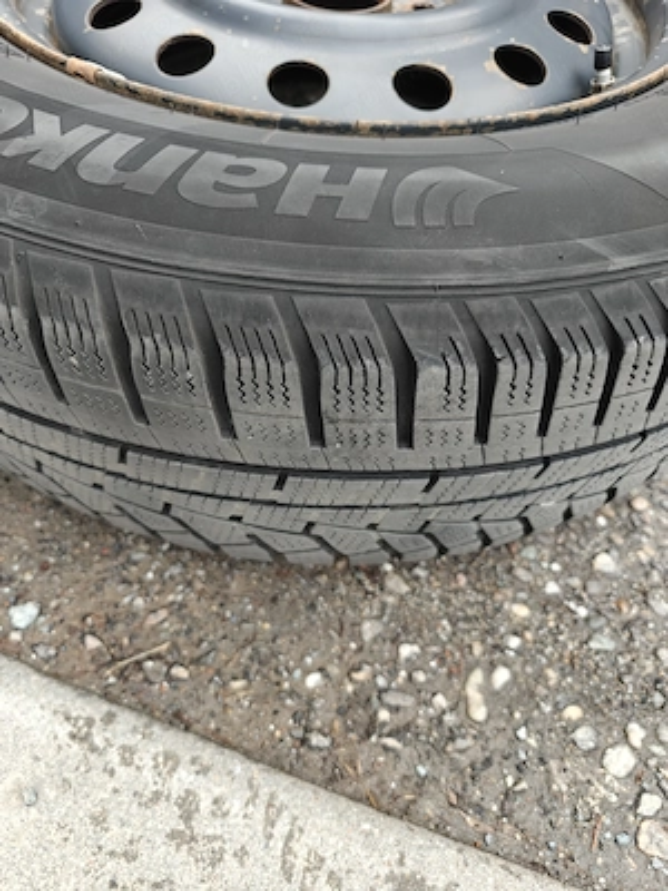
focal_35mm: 23
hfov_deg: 58.9
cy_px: 446
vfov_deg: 73.9
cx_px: 334
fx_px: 592
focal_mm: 6.06
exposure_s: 1/184
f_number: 1.6
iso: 50
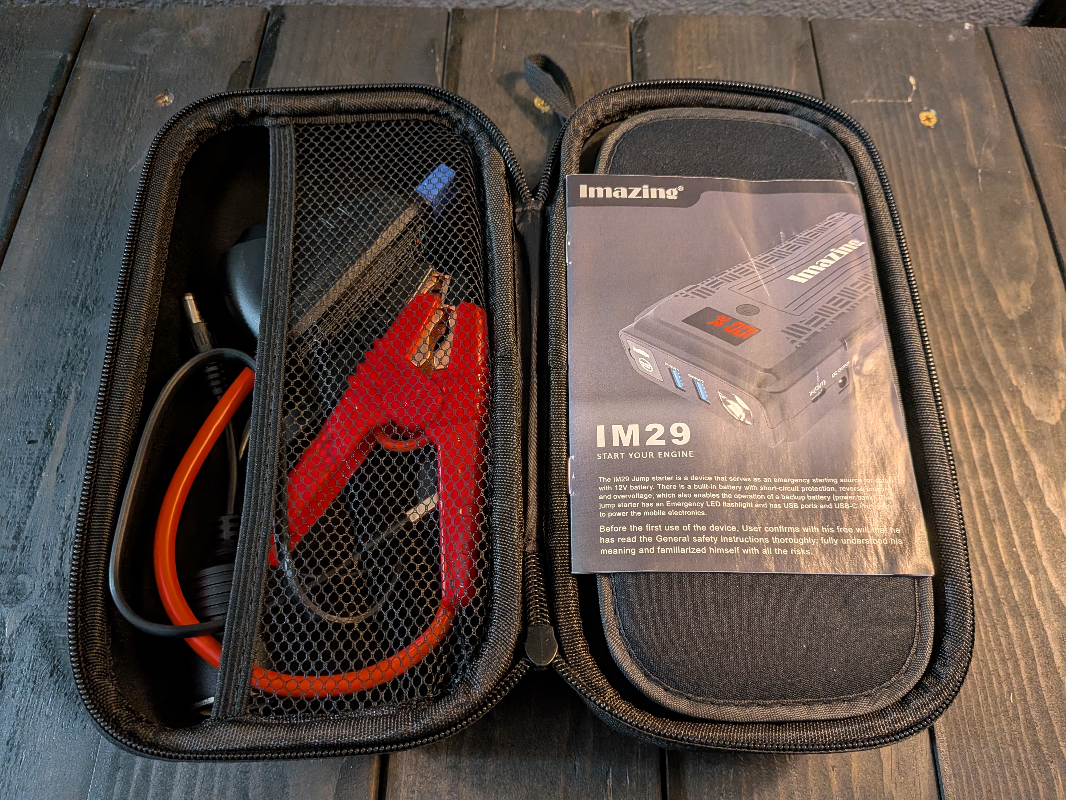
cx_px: 533
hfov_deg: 71.6
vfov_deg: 56.8
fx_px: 739
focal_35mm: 24
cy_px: 400
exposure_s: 1/60
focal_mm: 4.53
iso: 60
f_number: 1.7
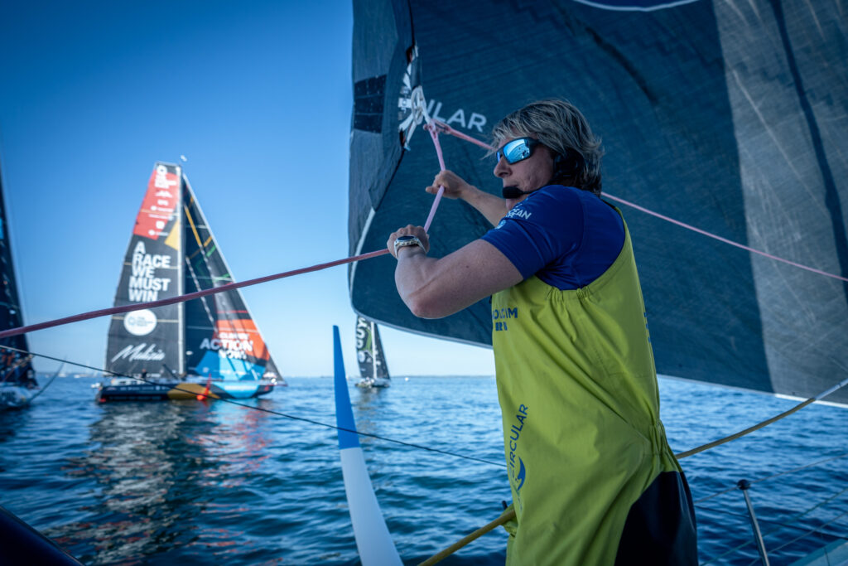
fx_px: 400
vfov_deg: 70.5
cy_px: 283
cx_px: 424
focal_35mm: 17
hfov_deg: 93.3
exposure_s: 1/320
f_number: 2.8
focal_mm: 17
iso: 320
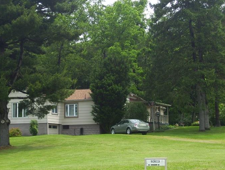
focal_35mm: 106
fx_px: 690
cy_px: 80
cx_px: 82
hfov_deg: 18.5
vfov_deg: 14.0
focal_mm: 11.6
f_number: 4
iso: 80
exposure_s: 1/400
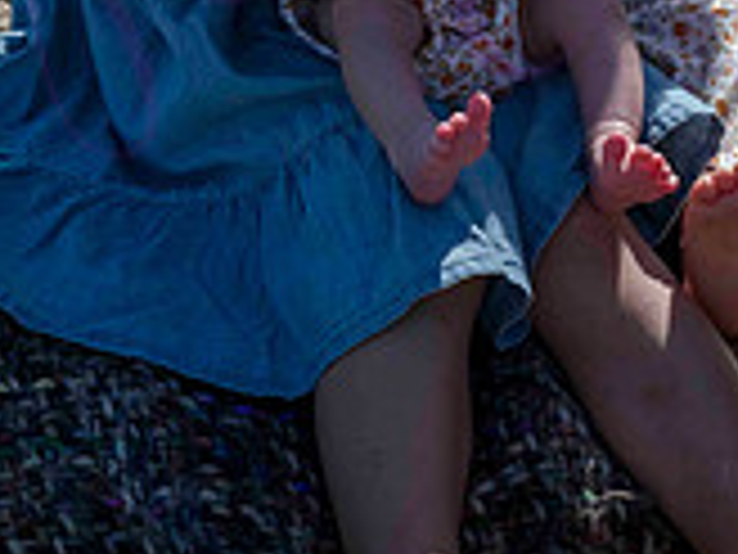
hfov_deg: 8.8
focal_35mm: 224
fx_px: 4776
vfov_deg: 6.5
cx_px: 342
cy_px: -432
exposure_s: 1/1250
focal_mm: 85
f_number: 7.1
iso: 400
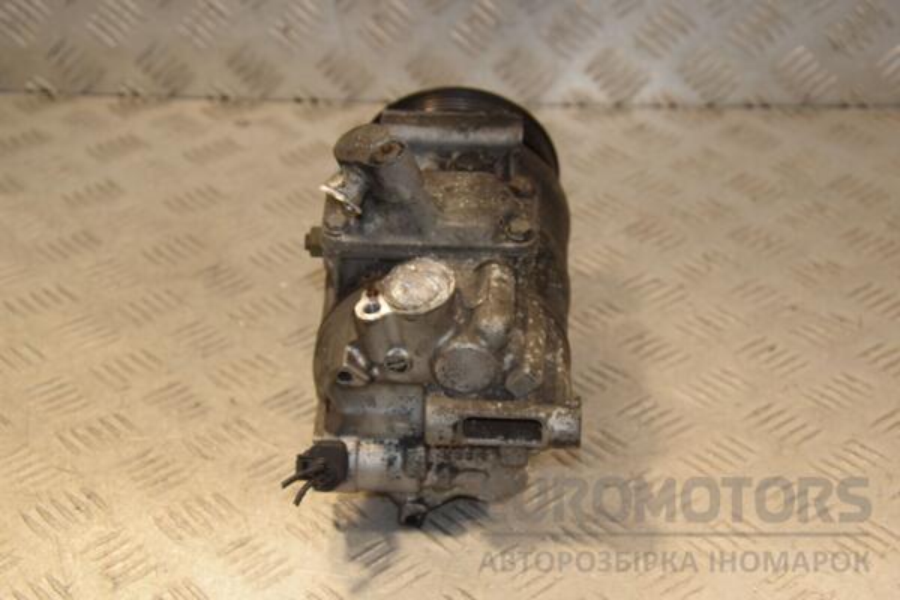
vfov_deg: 18.2
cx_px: 450
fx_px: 1875
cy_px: 300
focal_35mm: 75
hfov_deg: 27.0
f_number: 6.3
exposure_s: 1/200
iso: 800
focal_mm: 50
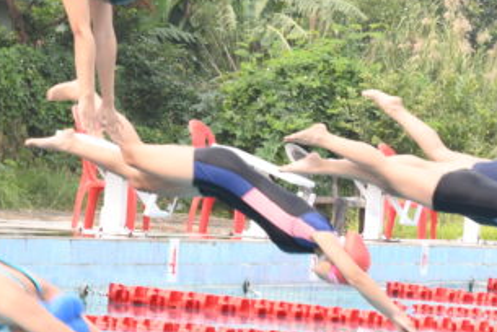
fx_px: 3648
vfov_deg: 5.2
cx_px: 85
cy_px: 148
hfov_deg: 7.8
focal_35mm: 264
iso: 500
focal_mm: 70
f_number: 7.1
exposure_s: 1/200
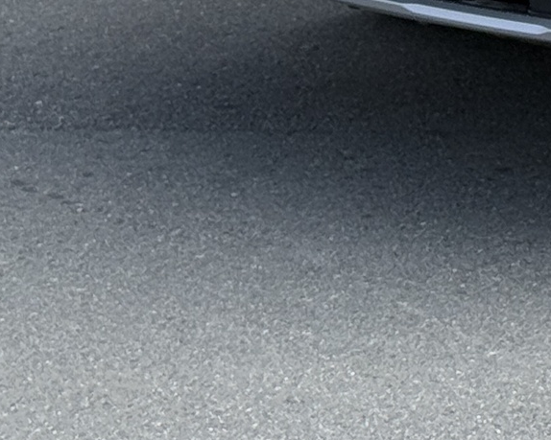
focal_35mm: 235
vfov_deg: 6.4
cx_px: 1138
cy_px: -422
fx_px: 3832
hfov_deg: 7.8
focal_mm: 6.76
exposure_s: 1/1513
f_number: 1.78
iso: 80
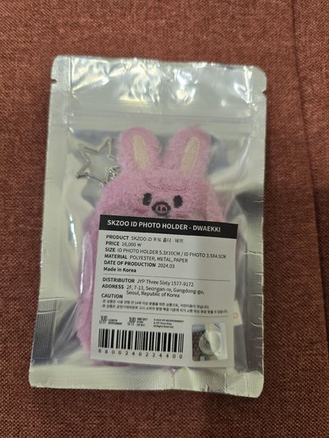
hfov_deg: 58.9
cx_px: 164
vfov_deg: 73.9
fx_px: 291
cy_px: 219
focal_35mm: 23
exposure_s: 1/74.1
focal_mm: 6.3
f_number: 1.7
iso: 250
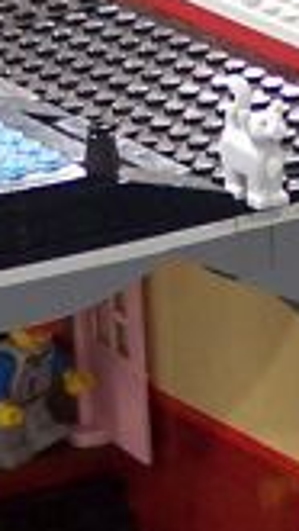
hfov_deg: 2.2
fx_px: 7797
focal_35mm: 554
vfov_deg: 3.9
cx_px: 489
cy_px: 399
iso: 80
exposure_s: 1/2
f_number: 3.2
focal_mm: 13.7
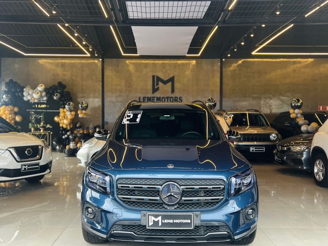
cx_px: 165
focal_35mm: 27
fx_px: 256
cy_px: 121
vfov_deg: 51.4
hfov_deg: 65.3
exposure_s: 1/120
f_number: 1.5
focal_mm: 5.7
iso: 50
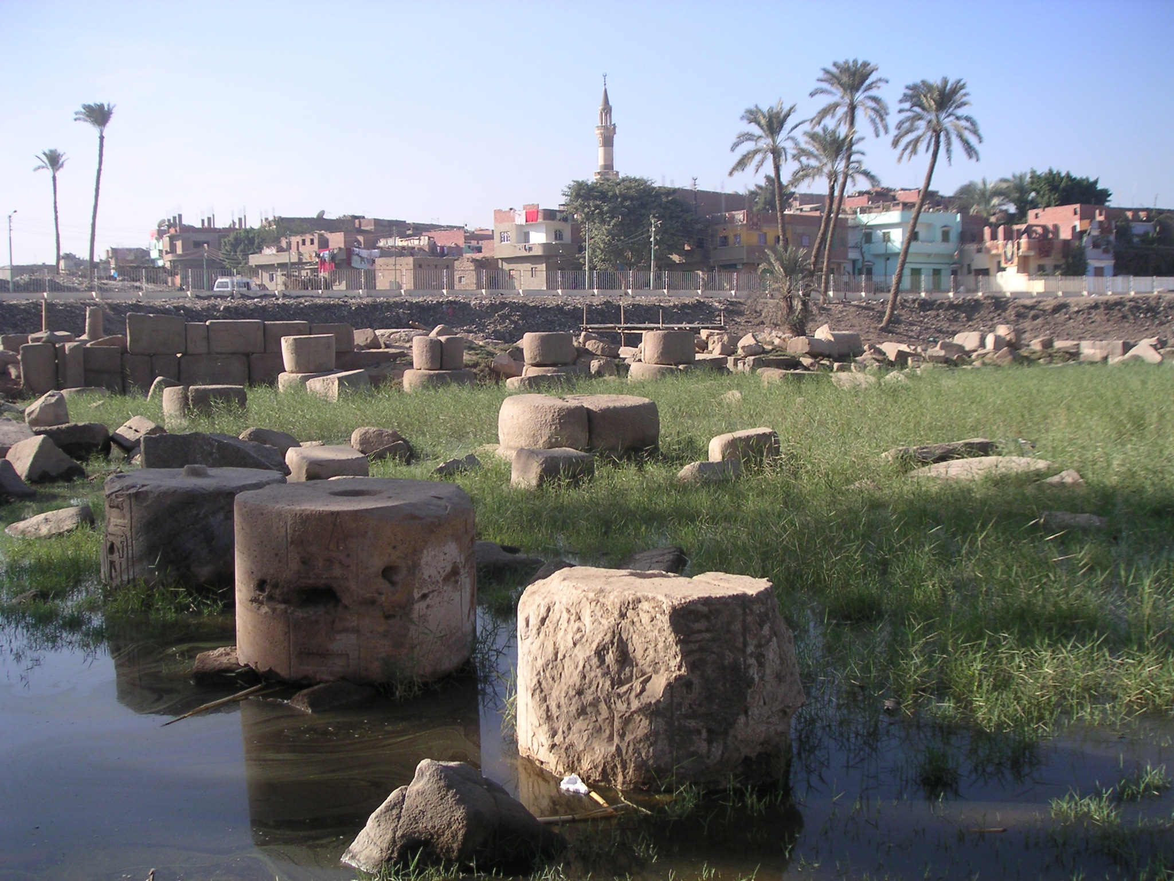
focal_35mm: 38
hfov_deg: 49.0
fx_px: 1289
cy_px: 440
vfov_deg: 37.7
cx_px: 587
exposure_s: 1/500
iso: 50
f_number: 2.8
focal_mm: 6
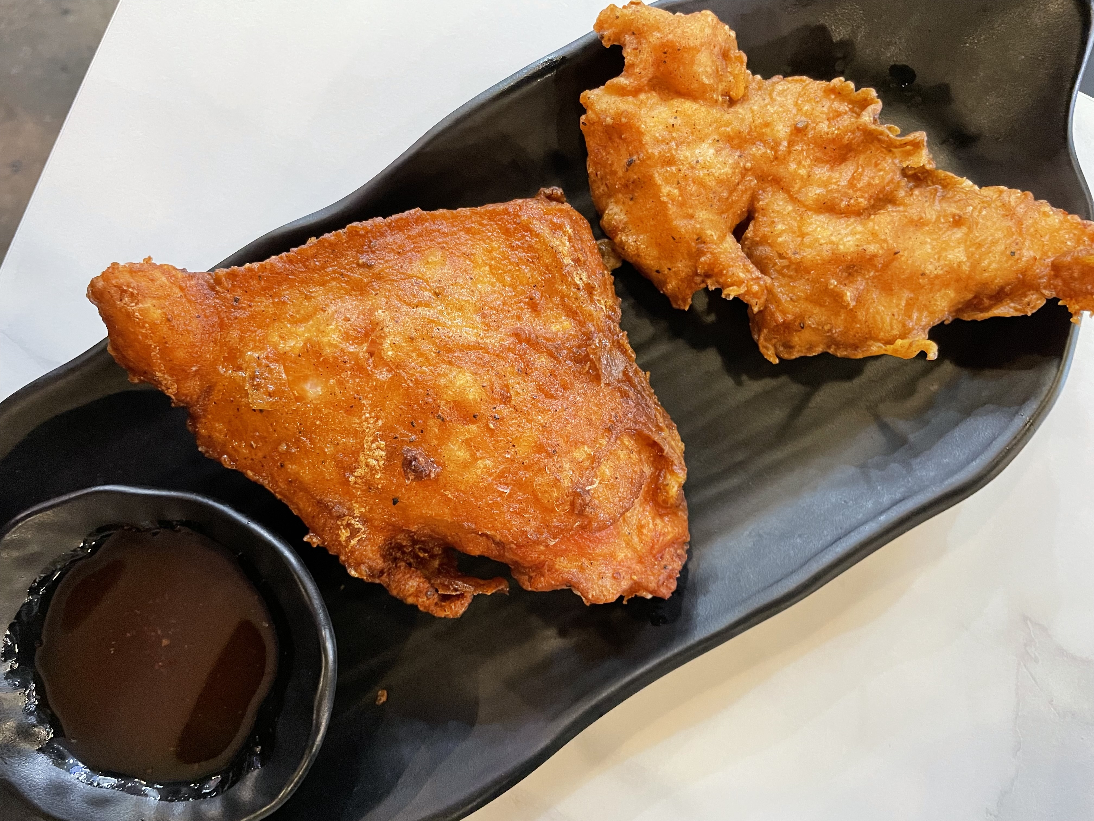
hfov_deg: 67.3
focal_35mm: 26
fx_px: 822
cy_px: 410
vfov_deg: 53.1
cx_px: 547
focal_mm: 4.2
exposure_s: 1/60
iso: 500
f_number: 1.6
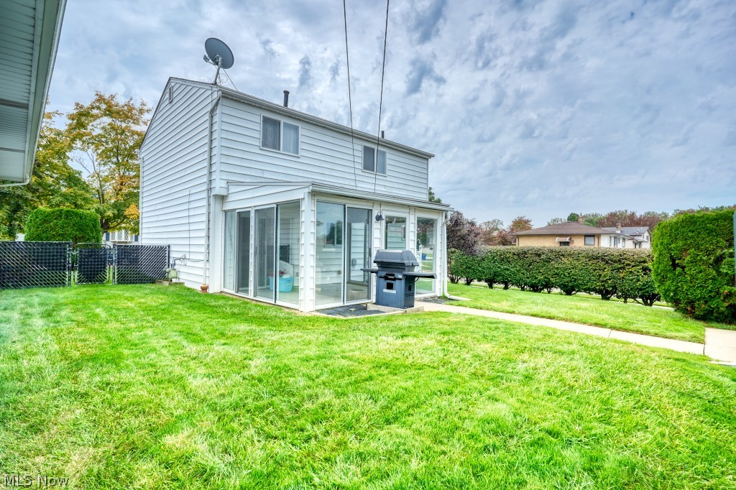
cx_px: 368
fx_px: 347
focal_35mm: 17
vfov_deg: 70.4
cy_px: 245
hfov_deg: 93.3
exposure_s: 1/400
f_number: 7.1
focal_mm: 17
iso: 80
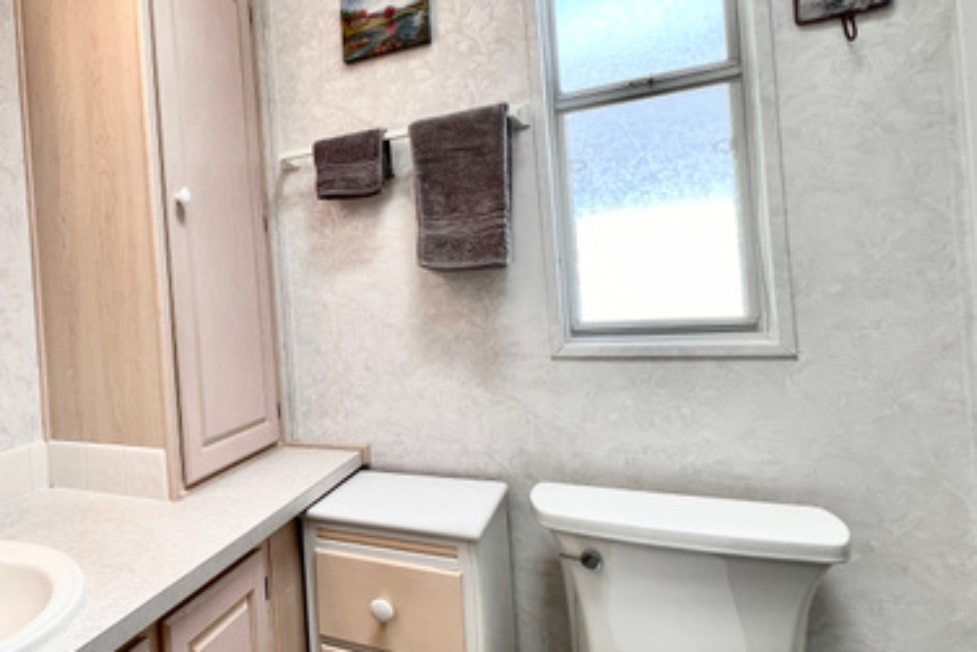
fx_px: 624
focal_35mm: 23
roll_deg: +4.6
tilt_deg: +0.5
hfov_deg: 67.0
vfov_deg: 55.1
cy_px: 307
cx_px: 161
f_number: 1.8
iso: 50
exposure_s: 1/120
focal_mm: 1.57
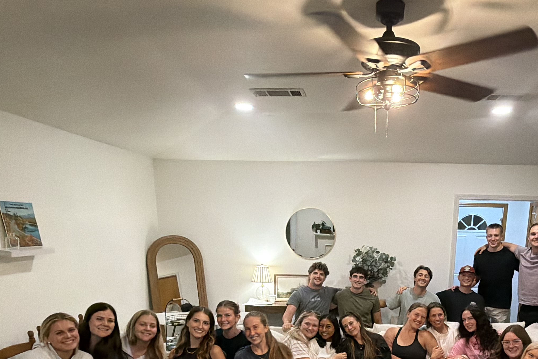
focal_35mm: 29
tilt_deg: -11.9
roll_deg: -0.5
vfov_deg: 41.3
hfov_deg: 62.3
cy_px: 325
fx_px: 433
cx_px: 352
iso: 1000
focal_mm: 2.22
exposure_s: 1/120
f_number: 2.2
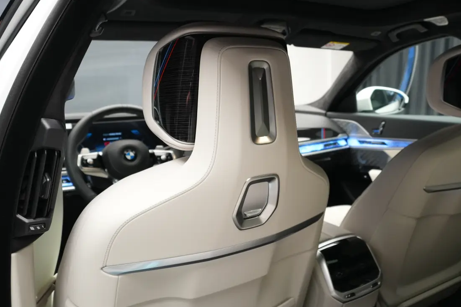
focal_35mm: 32
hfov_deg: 56.6
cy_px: 137
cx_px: 333
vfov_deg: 41.2
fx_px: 408
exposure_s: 1/100
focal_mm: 14.4
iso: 1000
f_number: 2.8
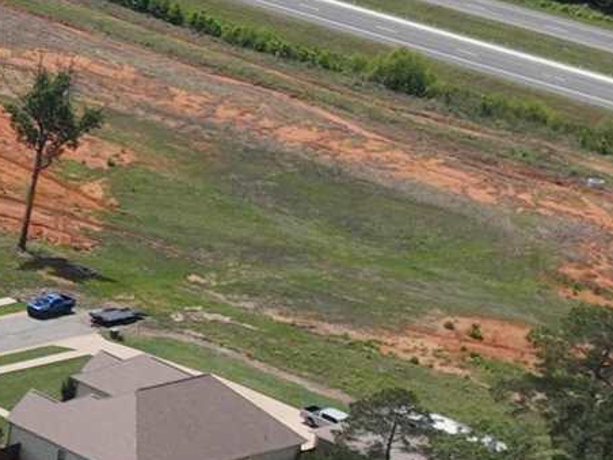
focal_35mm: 163
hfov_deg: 9.0
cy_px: -47
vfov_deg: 9.0
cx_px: -1406
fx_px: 2886
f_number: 2.8
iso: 100
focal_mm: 12.29
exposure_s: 1/3000
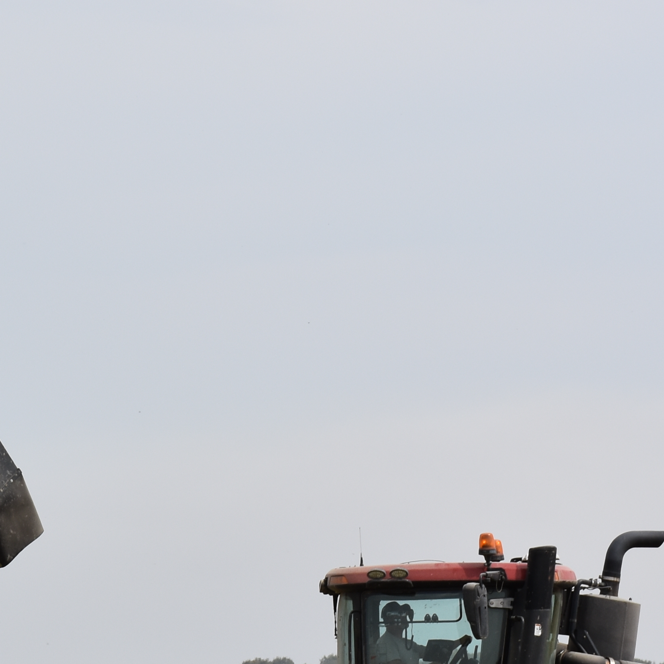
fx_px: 5621
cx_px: -253
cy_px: 274
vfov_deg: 6.8
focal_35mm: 259
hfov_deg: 6.7
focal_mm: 56
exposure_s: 1/500
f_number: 8
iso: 125
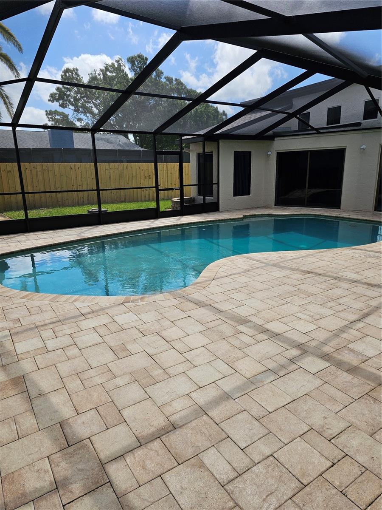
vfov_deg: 73.9
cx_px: 191
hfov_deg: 58.9
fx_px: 338
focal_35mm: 23
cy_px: 255
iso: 10
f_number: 1.7
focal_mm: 6.3
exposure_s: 1/503
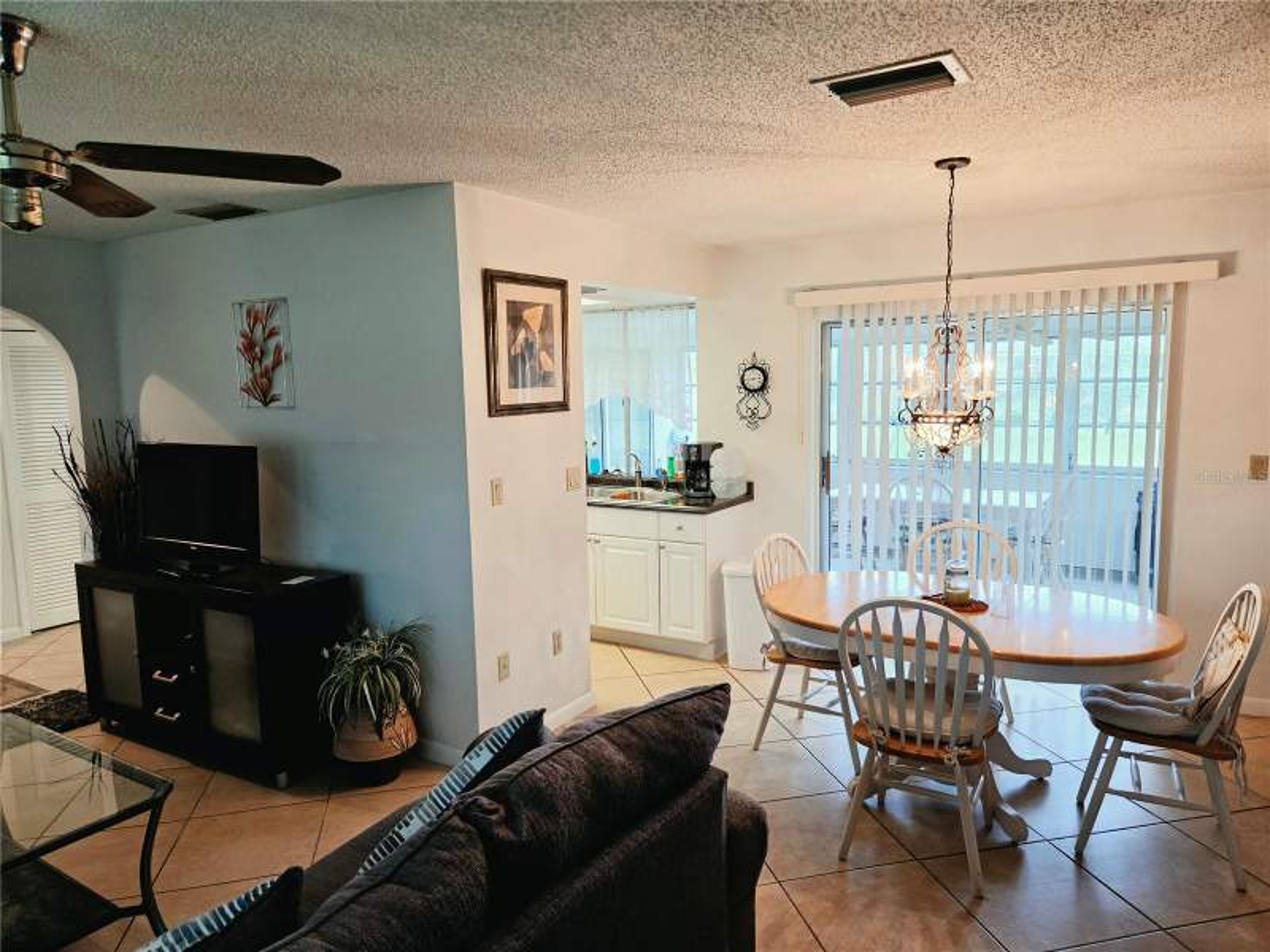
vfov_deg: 58.9
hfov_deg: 73.9
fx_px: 844
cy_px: 476
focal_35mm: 23
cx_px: 635
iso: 125
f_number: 1.8
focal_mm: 5.4
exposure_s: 1/120
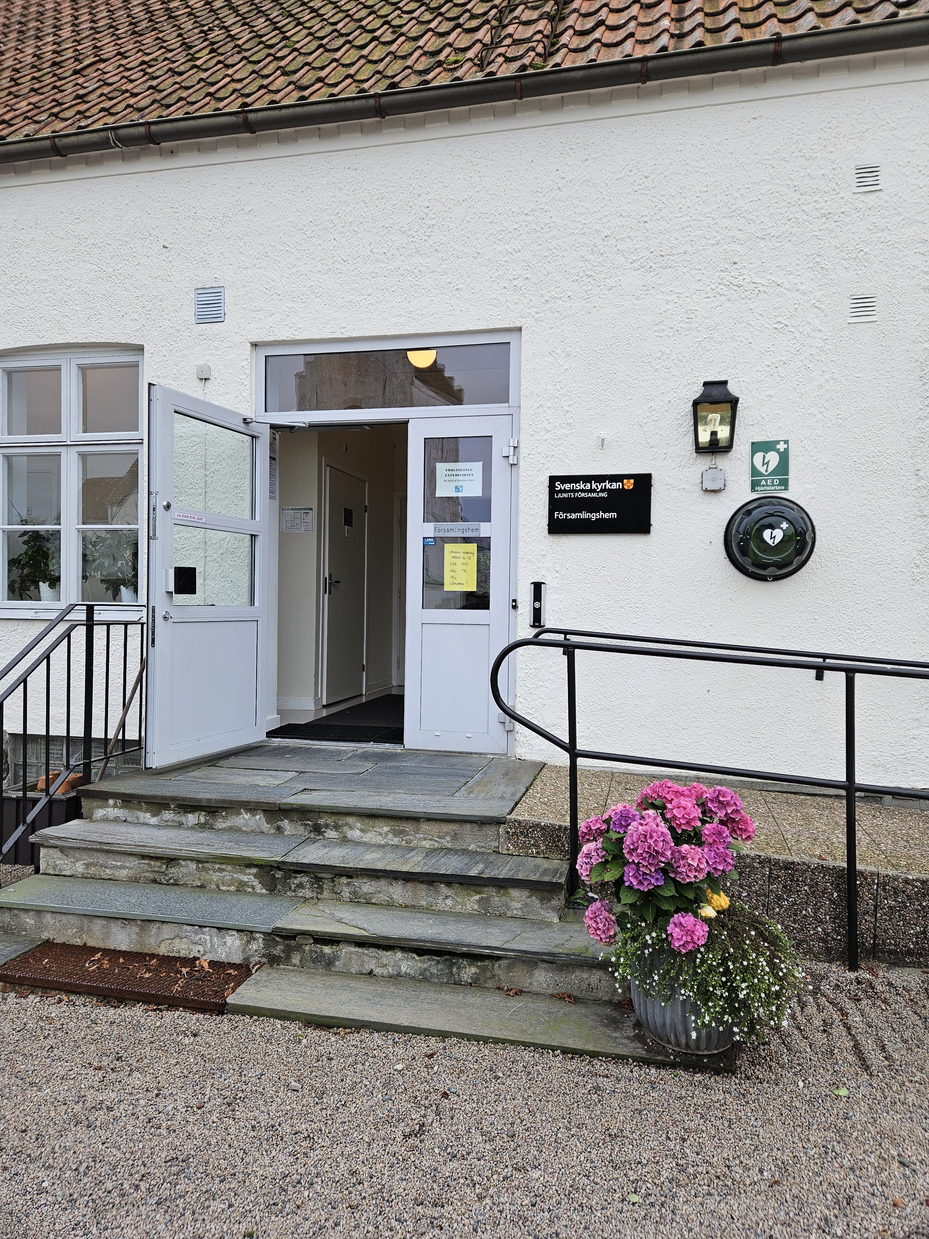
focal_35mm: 23
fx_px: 823
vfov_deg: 73.9
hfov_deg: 58.9
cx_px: 464
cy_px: 620
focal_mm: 5.4
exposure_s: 1/180
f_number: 1.8
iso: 40
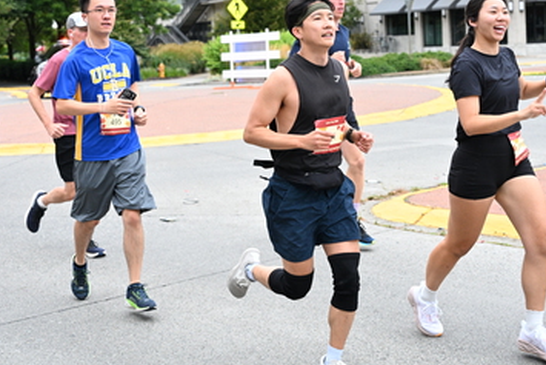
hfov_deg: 30.9
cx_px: 215
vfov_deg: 20.8
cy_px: 99
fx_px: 986
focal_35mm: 65
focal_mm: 42
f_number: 4
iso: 2000
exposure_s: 1/800
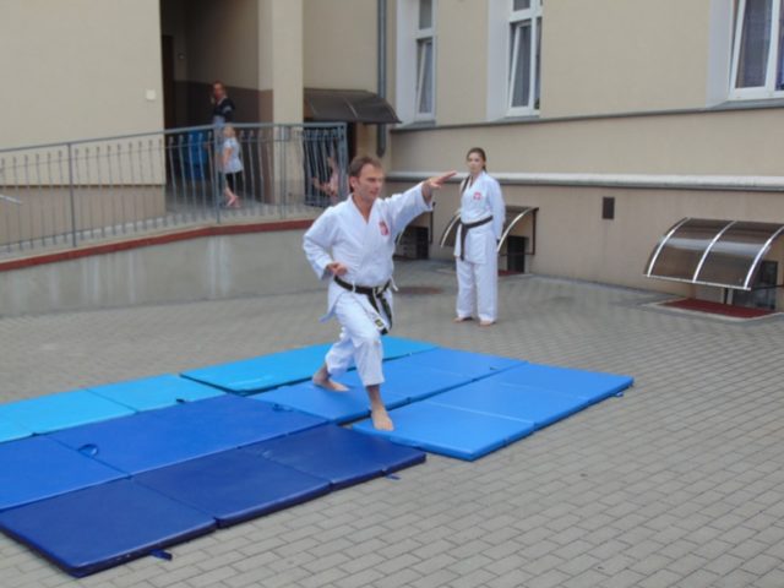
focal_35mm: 42
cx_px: 392
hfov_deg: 44.8
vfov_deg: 34.3
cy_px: 294
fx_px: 951
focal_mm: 7.6
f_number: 3.3
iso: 80
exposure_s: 1/250
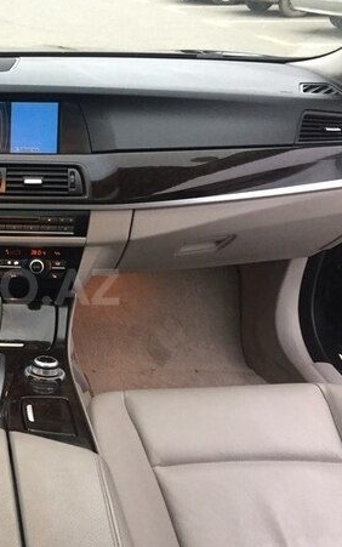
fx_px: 671
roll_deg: +2.7
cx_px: -5
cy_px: 287
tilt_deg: -27.3
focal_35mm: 45
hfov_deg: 26.9
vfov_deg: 44.3
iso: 200
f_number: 2.2
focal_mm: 4.15
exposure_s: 1/33
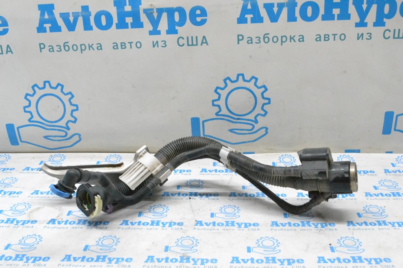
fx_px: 470
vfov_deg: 31.9
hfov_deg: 46.4
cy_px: 134
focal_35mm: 42
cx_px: 202
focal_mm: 28
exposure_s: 1/160
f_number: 10
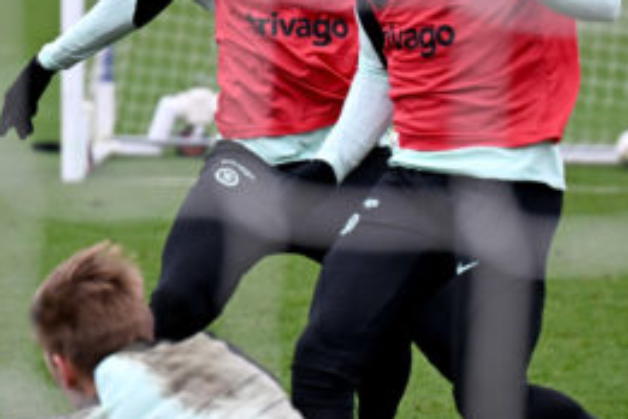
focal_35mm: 276
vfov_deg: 5.0
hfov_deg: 7.5
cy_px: 241
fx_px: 4814
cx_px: 361
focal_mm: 96
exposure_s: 1/3200
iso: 800
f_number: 2.8
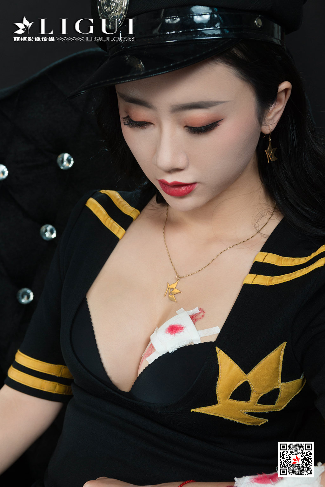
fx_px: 812
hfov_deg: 22.6
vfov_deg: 33.4
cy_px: 244
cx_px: 162
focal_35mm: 60
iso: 320
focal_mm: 60
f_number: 9
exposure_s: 1/125
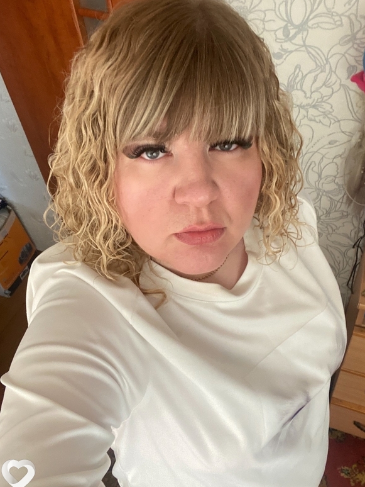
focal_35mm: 31
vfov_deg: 58.3
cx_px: 184
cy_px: 244
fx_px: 436
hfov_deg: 45.5
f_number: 2.2
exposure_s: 1/60
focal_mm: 2.71
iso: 320
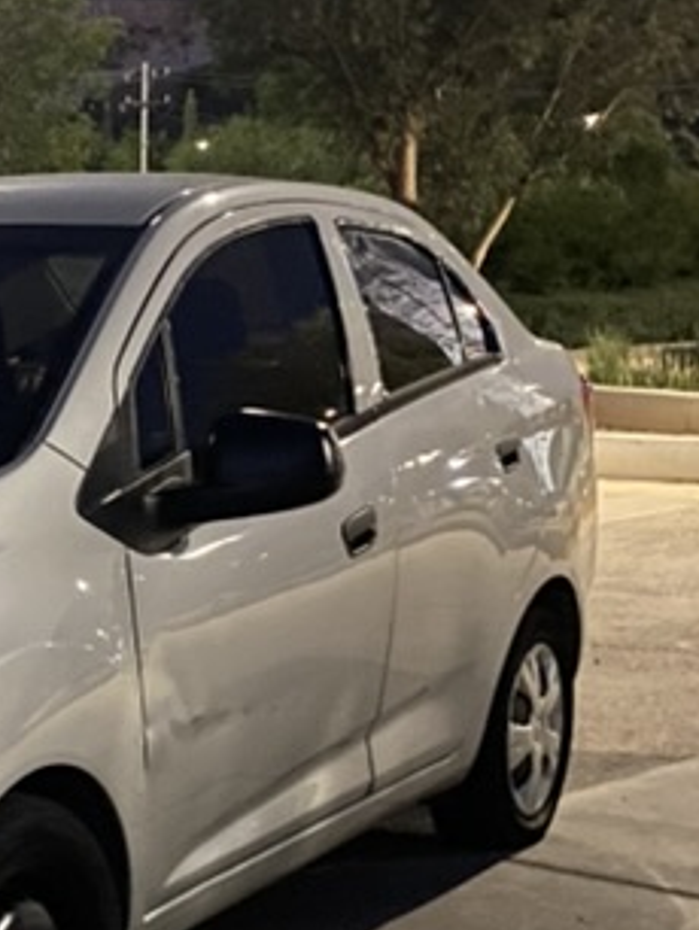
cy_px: 745
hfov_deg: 15.6
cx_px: -365
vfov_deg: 22.2
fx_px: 2339
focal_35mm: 87
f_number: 1.8
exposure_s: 1/10
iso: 500
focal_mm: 4.25
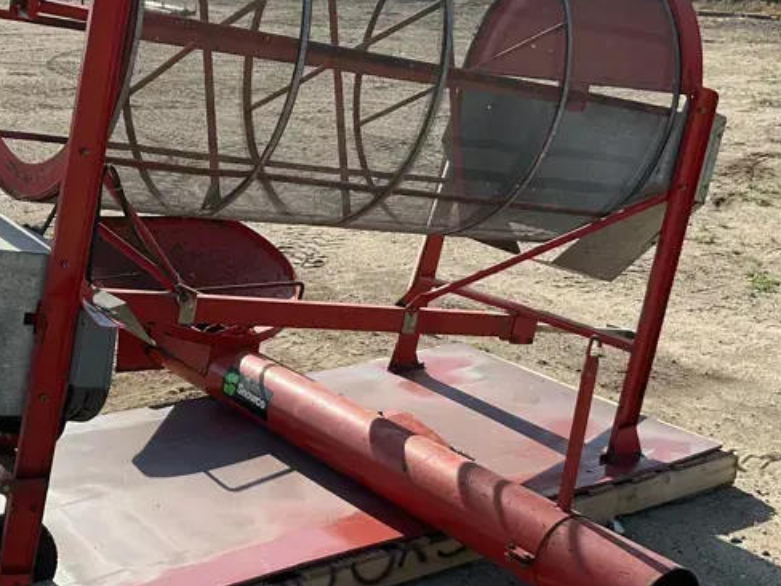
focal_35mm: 57
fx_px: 1286
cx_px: 222
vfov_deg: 25.6
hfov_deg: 33.3
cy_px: 331
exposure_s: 1/1377
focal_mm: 3
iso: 25
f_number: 1.8
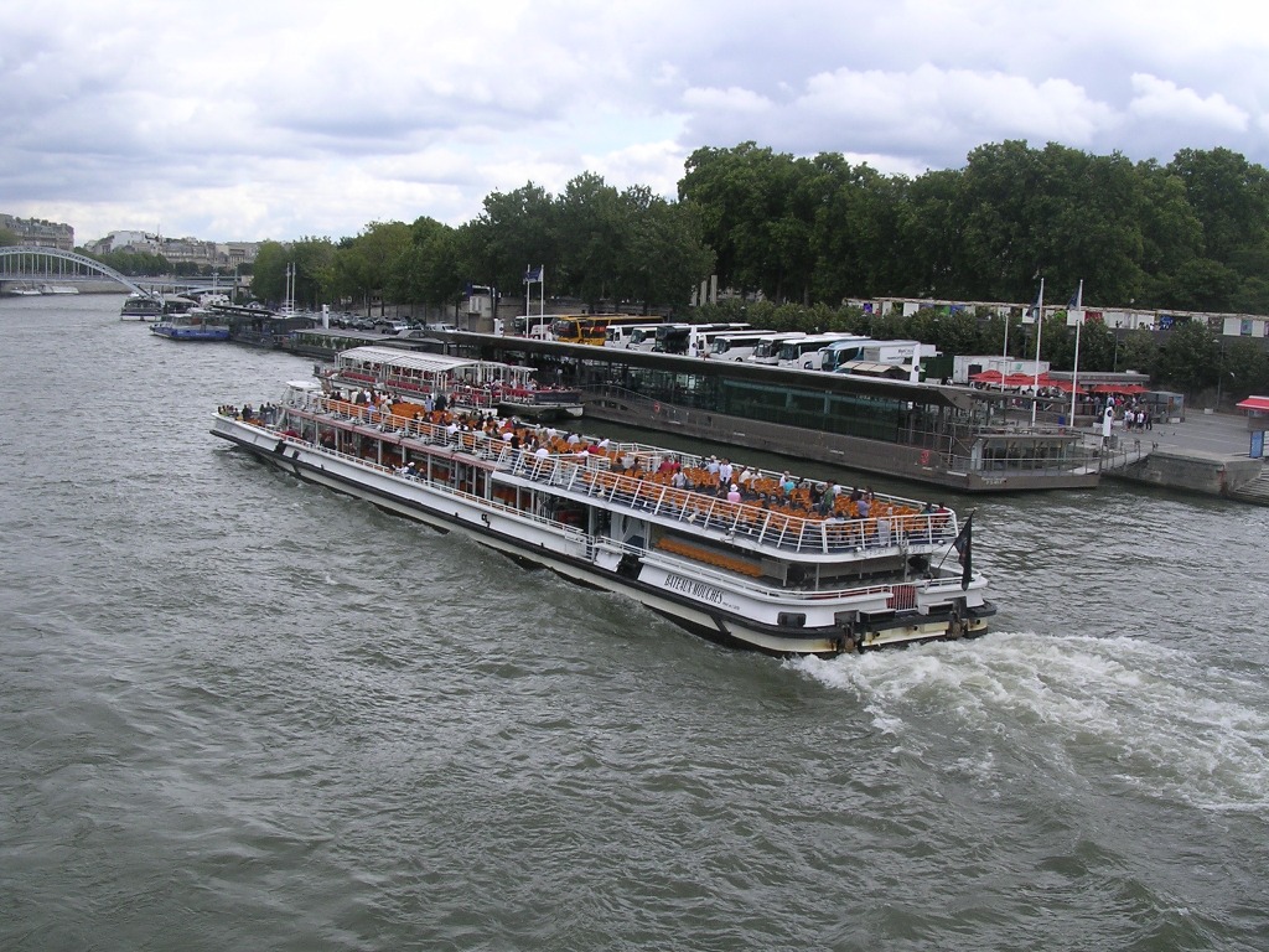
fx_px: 1393
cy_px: 476
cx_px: 634
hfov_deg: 49.0
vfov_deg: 37.7
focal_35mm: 38
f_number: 5.6
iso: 100
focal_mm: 5.8
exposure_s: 1/196
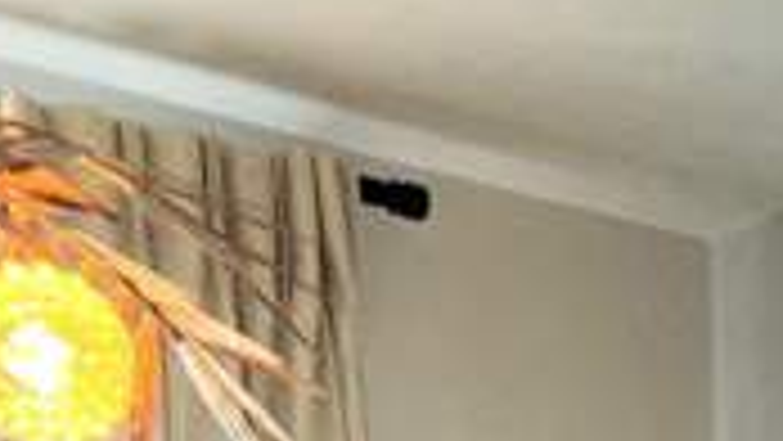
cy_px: 1382
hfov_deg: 19.0
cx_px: 1017
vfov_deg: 9.1
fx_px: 2160
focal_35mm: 104
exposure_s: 1/120
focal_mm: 5.7
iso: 80
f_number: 1.5
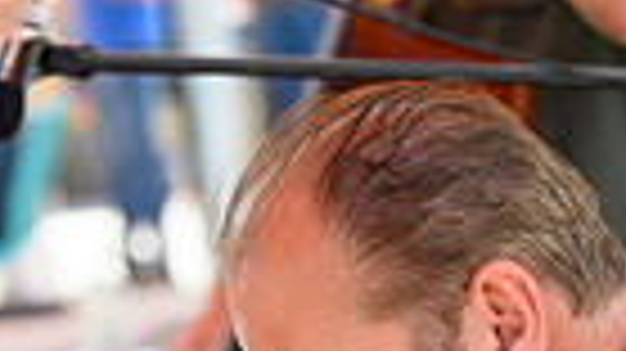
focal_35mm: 237
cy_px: 999
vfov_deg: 4.9
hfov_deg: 9.1
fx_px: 3932
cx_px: 236
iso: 100
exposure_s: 1/500
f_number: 2.8
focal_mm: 70
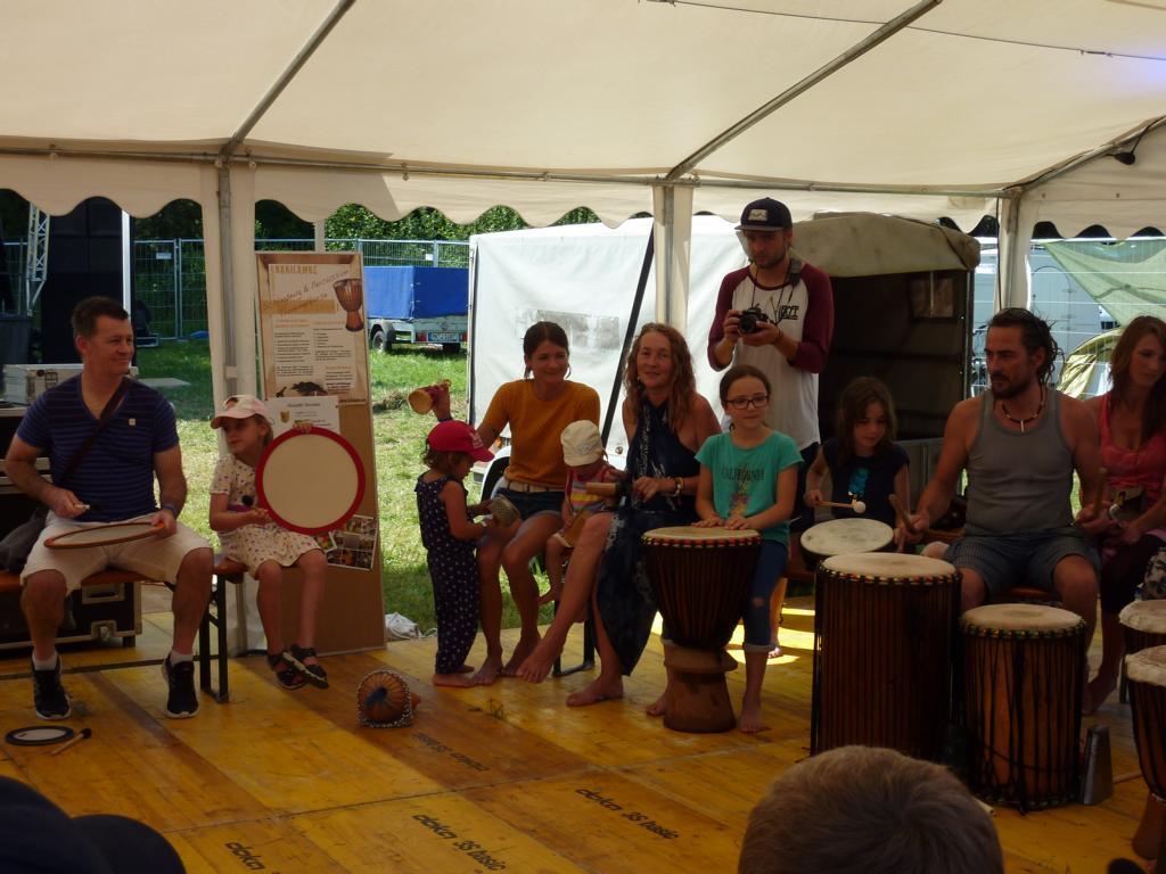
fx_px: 1617
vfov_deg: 30.3
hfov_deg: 39.7
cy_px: 437
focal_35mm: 48
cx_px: 583
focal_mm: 7.9
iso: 80
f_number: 4
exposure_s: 1/320
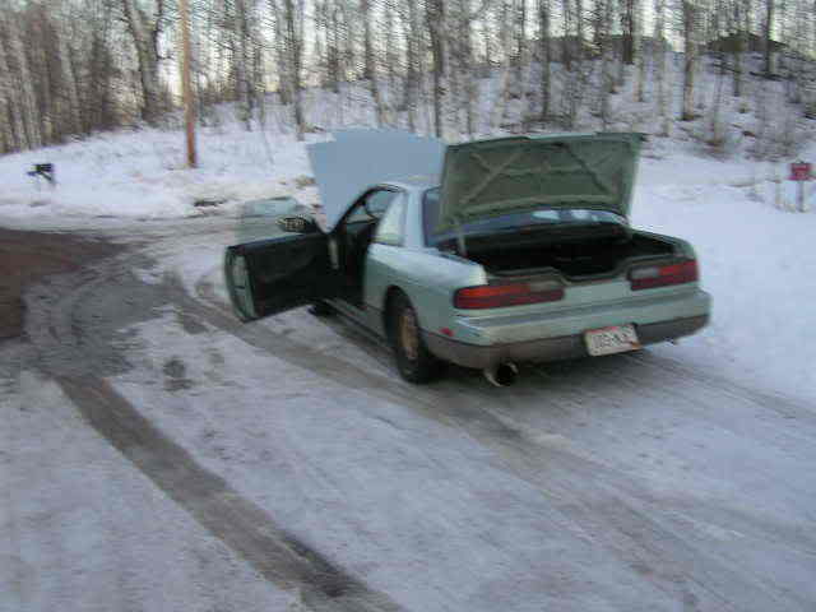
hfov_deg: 49.0
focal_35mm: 38
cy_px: 306
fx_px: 896
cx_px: 408
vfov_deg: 37.7
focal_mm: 5.8
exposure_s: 1/40
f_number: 2.8
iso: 50
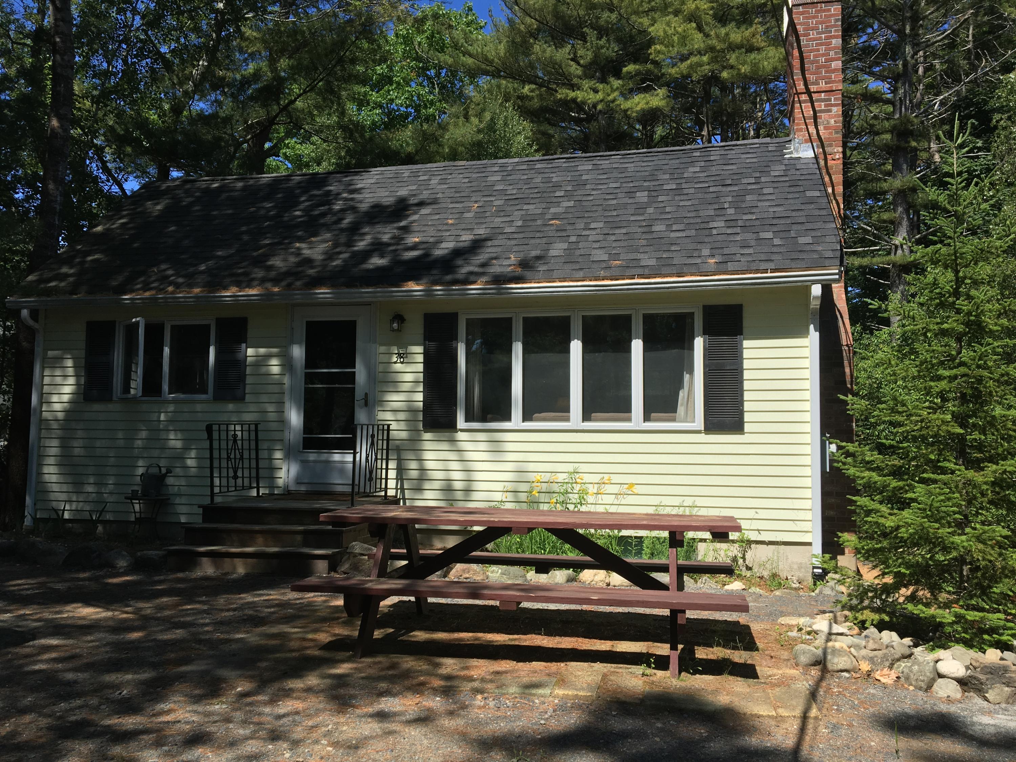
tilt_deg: +4.6
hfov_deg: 61.7
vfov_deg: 48.2
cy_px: 381
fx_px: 851
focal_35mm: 29
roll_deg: -0.3
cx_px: 508
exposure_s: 1/1241
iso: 25
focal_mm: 4.15
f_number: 2.2
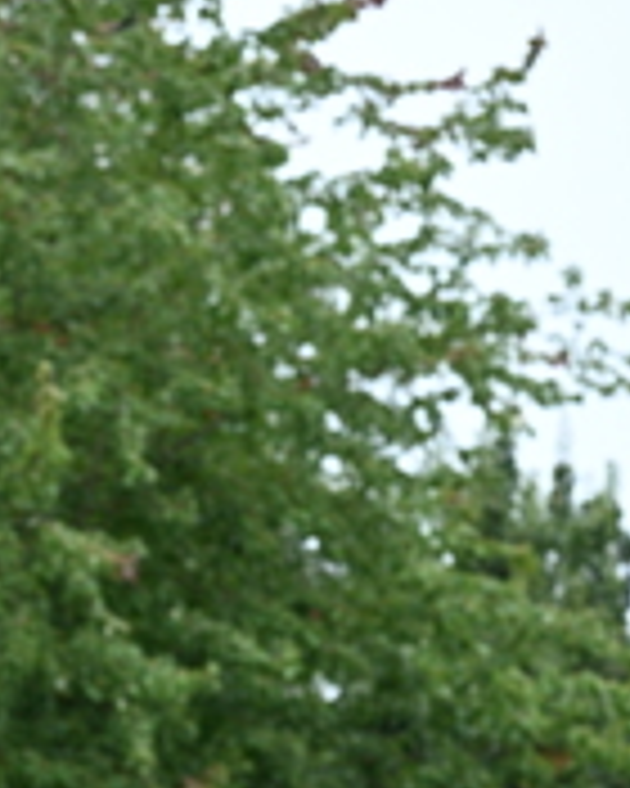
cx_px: -34
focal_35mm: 266
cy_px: 1085
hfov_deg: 5.8
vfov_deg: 7.2
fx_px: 6200
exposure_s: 1/640
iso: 1600
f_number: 4
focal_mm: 90
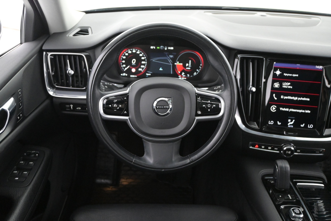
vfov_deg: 38.4
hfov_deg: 55.1
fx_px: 317
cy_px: 110
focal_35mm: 34
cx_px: 166
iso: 6400
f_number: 4.2
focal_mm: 23
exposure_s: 1/40
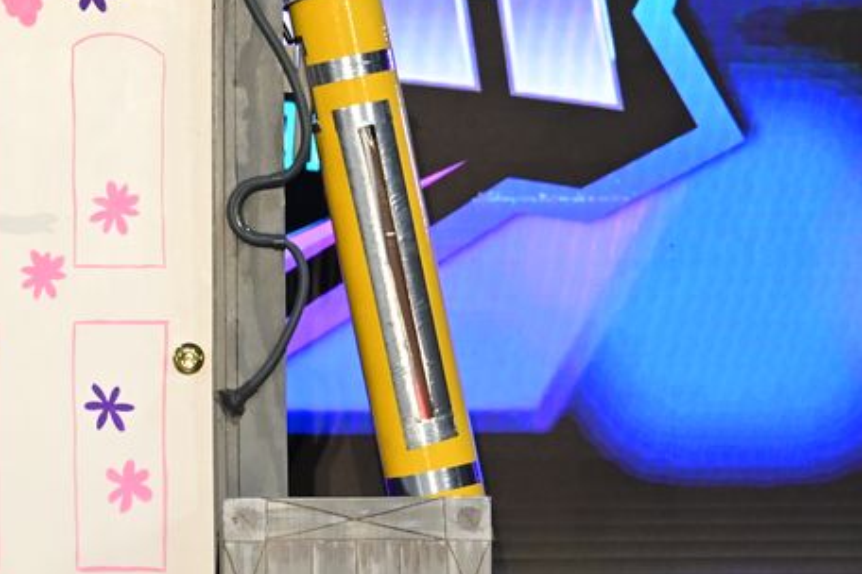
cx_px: 45
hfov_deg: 8.7
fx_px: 5650
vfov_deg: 5.8
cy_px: 139
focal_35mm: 236
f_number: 3.5
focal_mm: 70
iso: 2500
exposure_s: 1/800
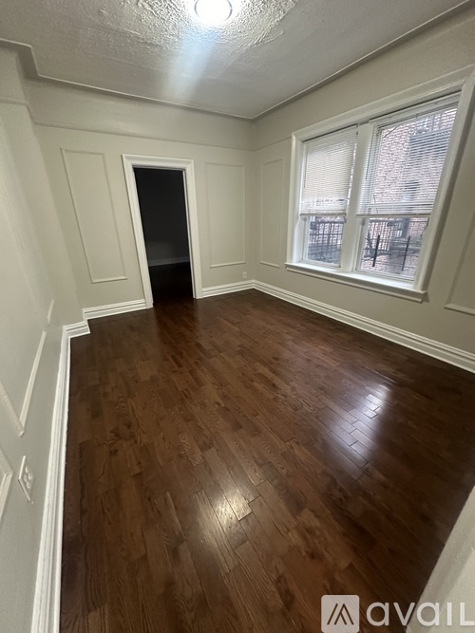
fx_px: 256
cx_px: 238
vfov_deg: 102.1
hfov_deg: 85.7
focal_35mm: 14
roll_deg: -0.6
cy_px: 316
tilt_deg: -18.3
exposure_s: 1/60
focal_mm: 2.22
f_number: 2.2
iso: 640
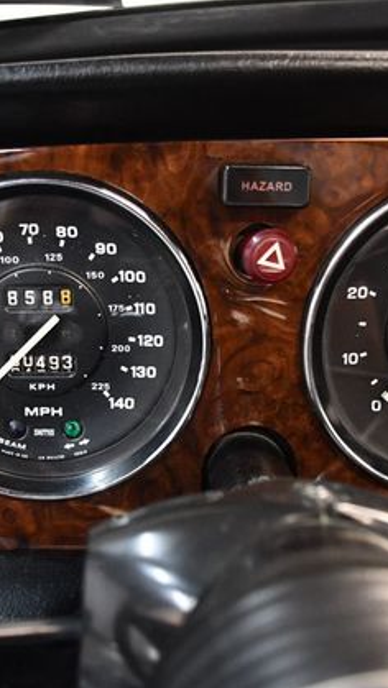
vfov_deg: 42.9
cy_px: 346
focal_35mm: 48
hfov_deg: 24.8
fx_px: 877
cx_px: 118
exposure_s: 1/60
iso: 3200
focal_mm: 20
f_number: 3.5
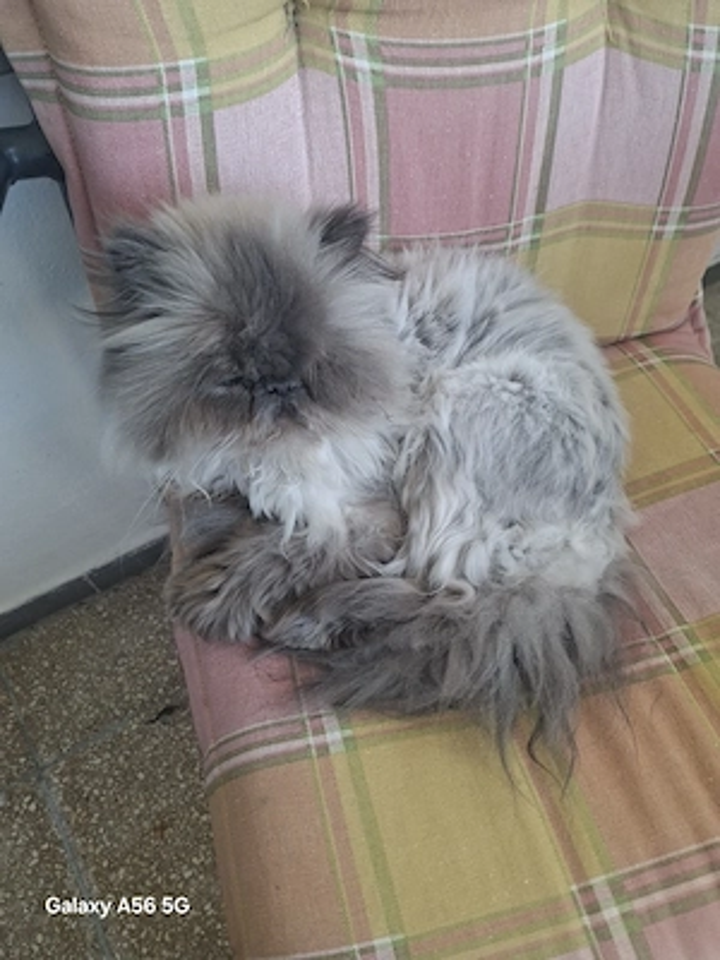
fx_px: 638
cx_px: 360
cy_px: 480
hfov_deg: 58.9
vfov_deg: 73.9
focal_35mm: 23
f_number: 1.8
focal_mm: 5.54
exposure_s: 1/100
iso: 50
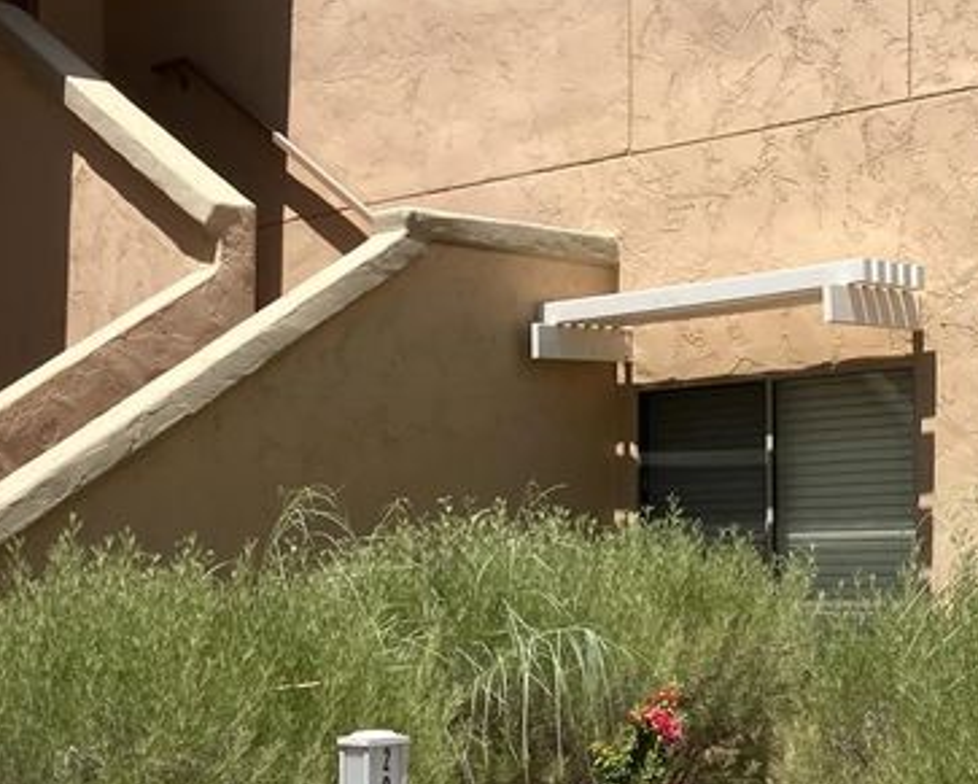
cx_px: 797
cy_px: 399
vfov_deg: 19.9
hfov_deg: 24.3
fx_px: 2231
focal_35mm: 77
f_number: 1.8
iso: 32
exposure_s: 1/1517
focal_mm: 3.99
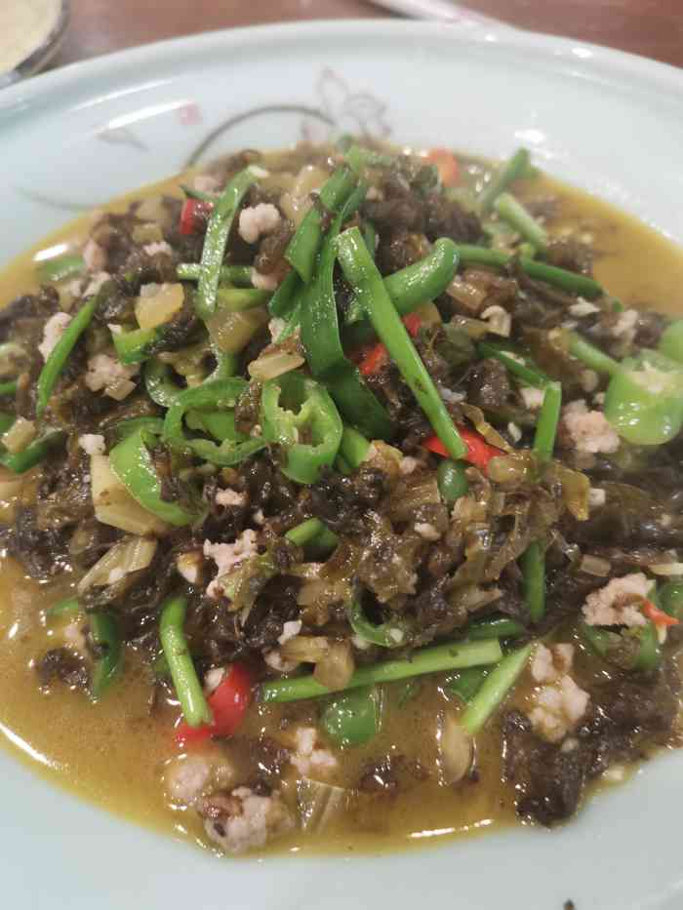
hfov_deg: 53.1
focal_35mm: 26
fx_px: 684
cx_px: 342
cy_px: 455
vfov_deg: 67.3
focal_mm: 4.75
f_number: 1.8
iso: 400
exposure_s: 1/30
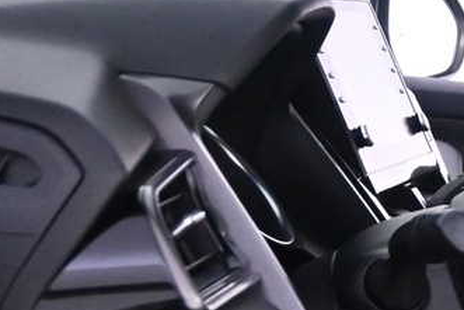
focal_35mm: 136
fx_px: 1749
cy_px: 460
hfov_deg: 12.7
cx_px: 997
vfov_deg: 9.8
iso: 3200
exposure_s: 1/50
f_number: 3.8
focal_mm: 18.5
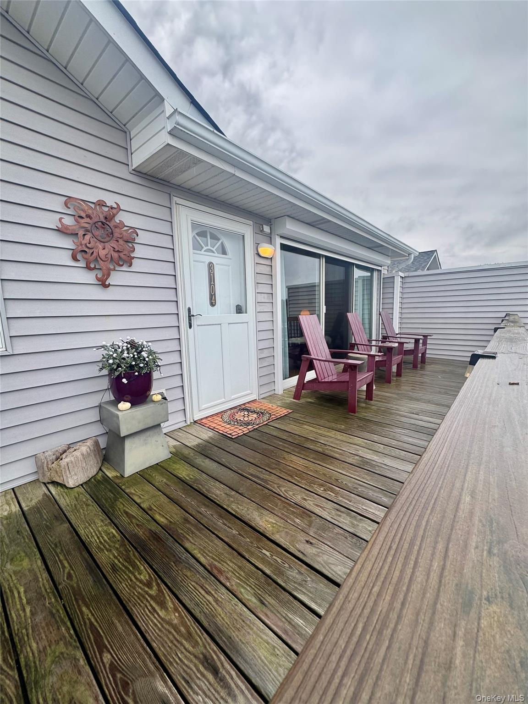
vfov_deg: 102.1
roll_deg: +2.0
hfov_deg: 85.7
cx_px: 264
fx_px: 285
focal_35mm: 14
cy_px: 352
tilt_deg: -9.3
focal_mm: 2.22
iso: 40
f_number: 2.2
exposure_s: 1/212
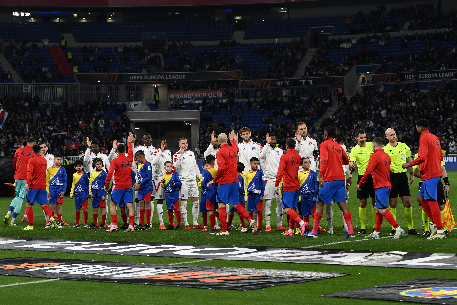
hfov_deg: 20.6
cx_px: 228
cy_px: 152
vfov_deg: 13.8
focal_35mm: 99
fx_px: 1257
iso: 4000
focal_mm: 99
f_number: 5.6
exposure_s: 1/1250
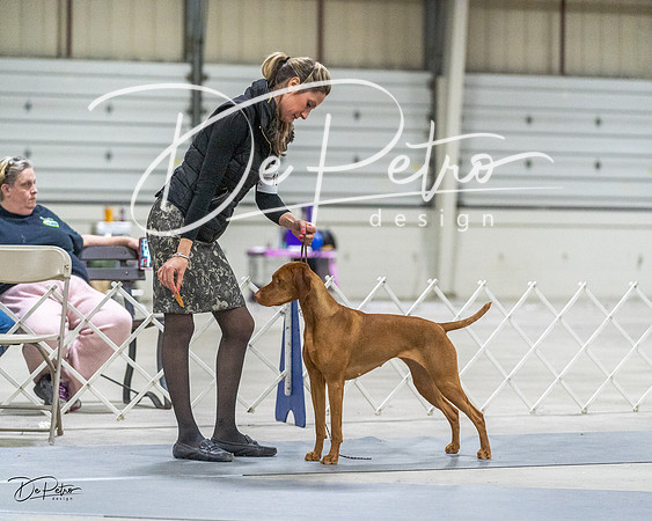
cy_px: 260
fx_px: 2563
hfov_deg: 14.5
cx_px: 326
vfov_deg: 11.6
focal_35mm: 133
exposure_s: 1/400
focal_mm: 118
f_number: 3.2
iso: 6400
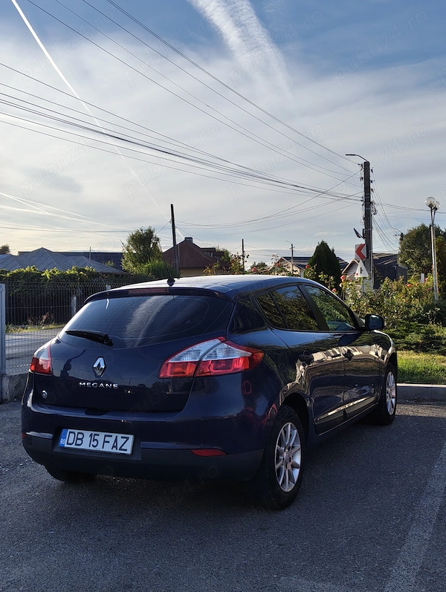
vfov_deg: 47.8
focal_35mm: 39
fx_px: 668
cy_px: 296
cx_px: 223
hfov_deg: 36.9
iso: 50
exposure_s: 1/1073
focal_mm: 5.56
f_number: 1.88
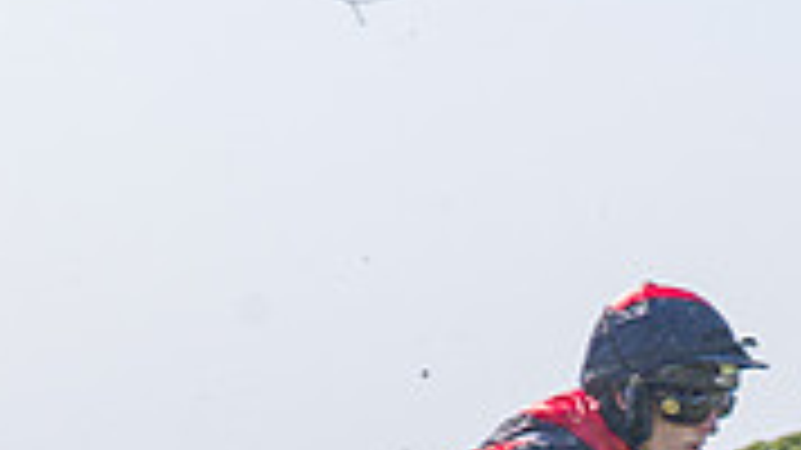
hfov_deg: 5.2
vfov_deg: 2.9
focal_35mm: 417
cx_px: 874
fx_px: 8854
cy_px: 891
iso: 200
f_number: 4
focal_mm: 70
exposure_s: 1/2000
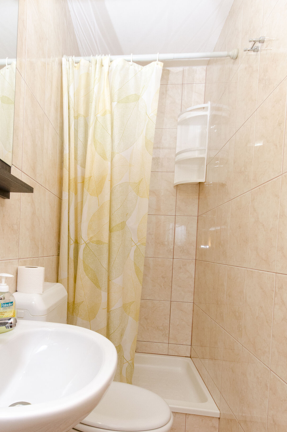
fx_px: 276
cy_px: 255
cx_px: 90
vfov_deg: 75.5
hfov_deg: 53.6
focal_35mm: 23
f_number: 8
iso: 1000
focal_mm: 10
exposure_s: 1/100
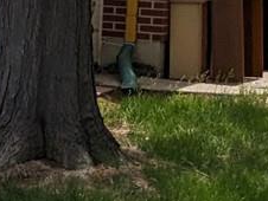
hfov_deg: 8.6
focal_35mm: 191
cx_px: -542
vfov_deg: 7.7
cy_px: -48
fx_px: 1480
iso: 59
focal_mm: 4.38
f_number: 1.73
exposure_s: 1/3906
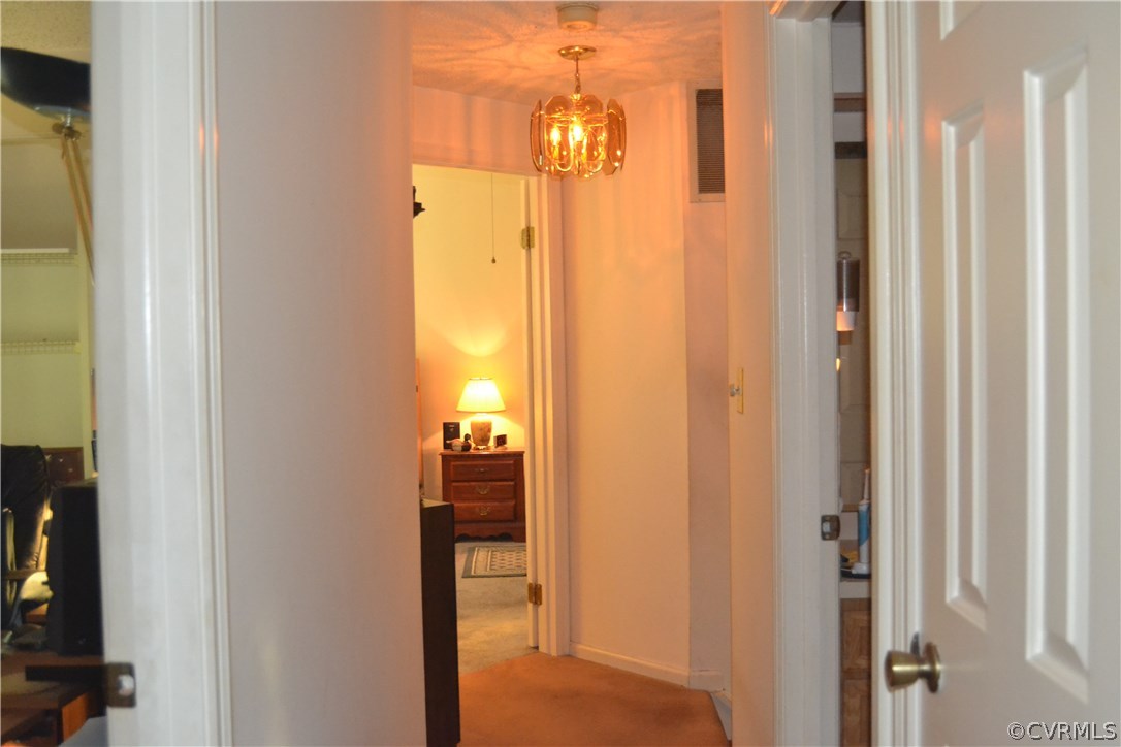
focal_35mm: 34
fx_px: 1074
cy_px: 374
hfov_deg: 55.1
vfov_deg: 38.4
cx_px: 560
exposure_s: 1/60
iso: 3200
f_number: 3.8
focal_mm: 23
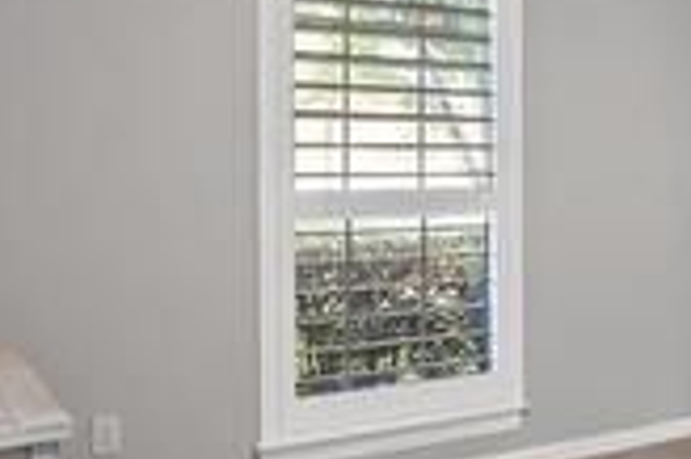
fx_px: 901
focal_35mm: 47
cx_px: 801
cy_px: 164
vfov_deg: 28.5
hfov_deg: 34.7
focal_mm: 12
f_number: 9
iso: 640
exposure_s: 1/2
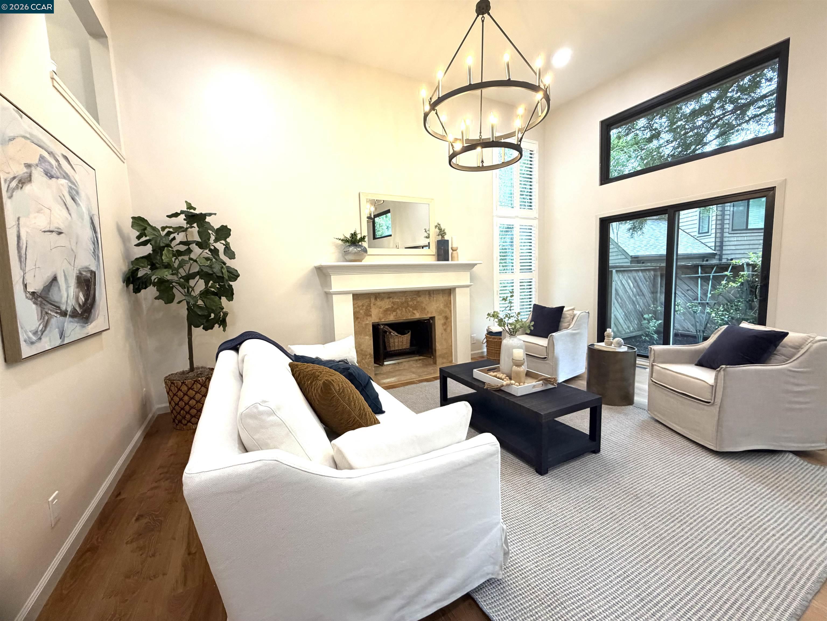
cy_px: 310
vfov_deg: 85.7
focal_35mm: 14
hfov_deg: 102.1
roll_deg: +2.3
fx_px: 334
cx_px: 414
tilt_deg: -5.8
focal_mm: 2.22
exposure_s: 1/120
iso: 250
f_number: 2.2
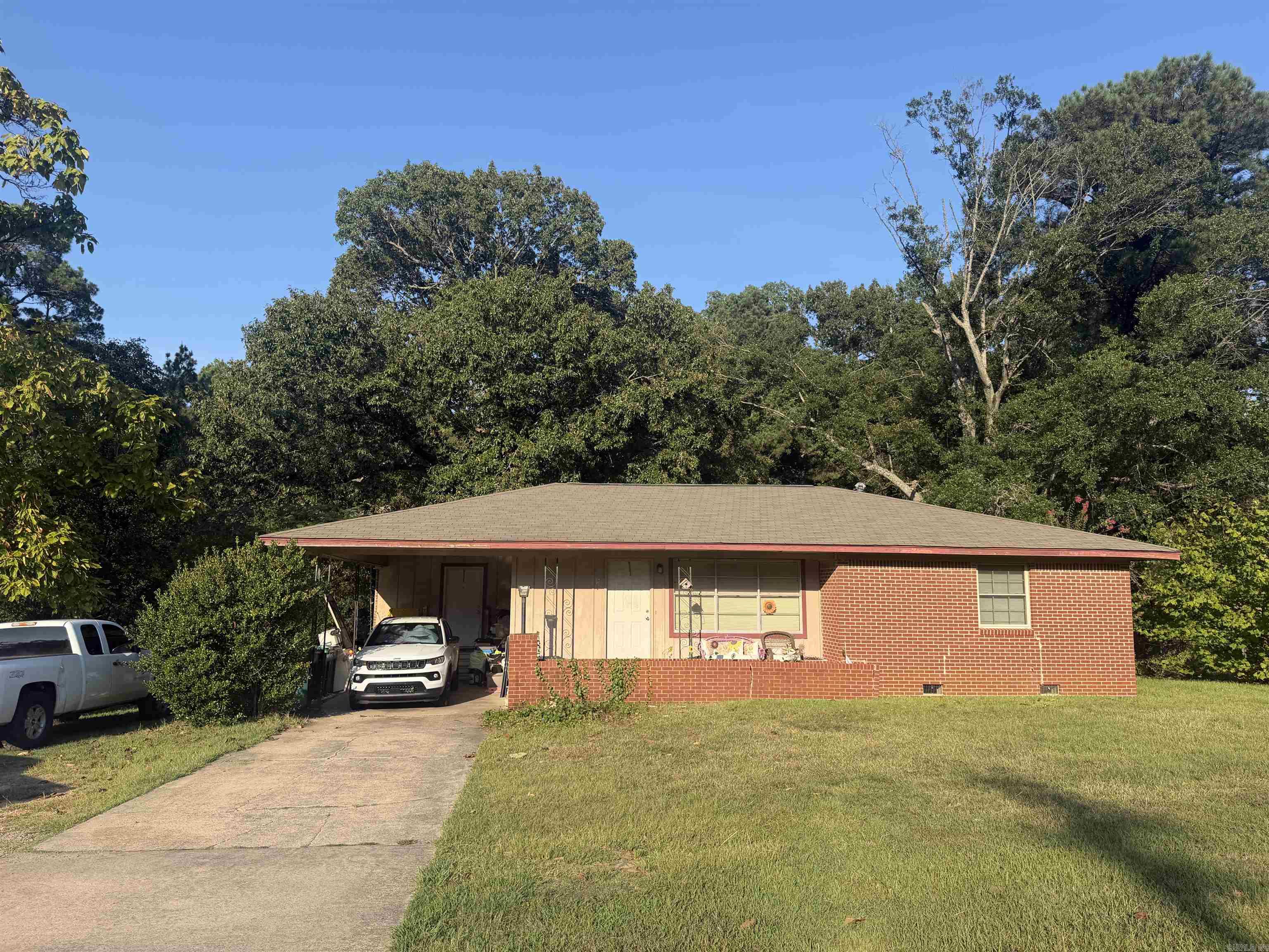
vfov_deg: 56.8
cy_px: 476
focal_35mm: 24
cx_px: 634
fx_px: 880
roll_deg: -0.3
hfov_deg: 71.6
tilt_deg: +7.7
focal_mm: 6.76
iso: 80
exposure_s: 1/2907
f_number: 1.78
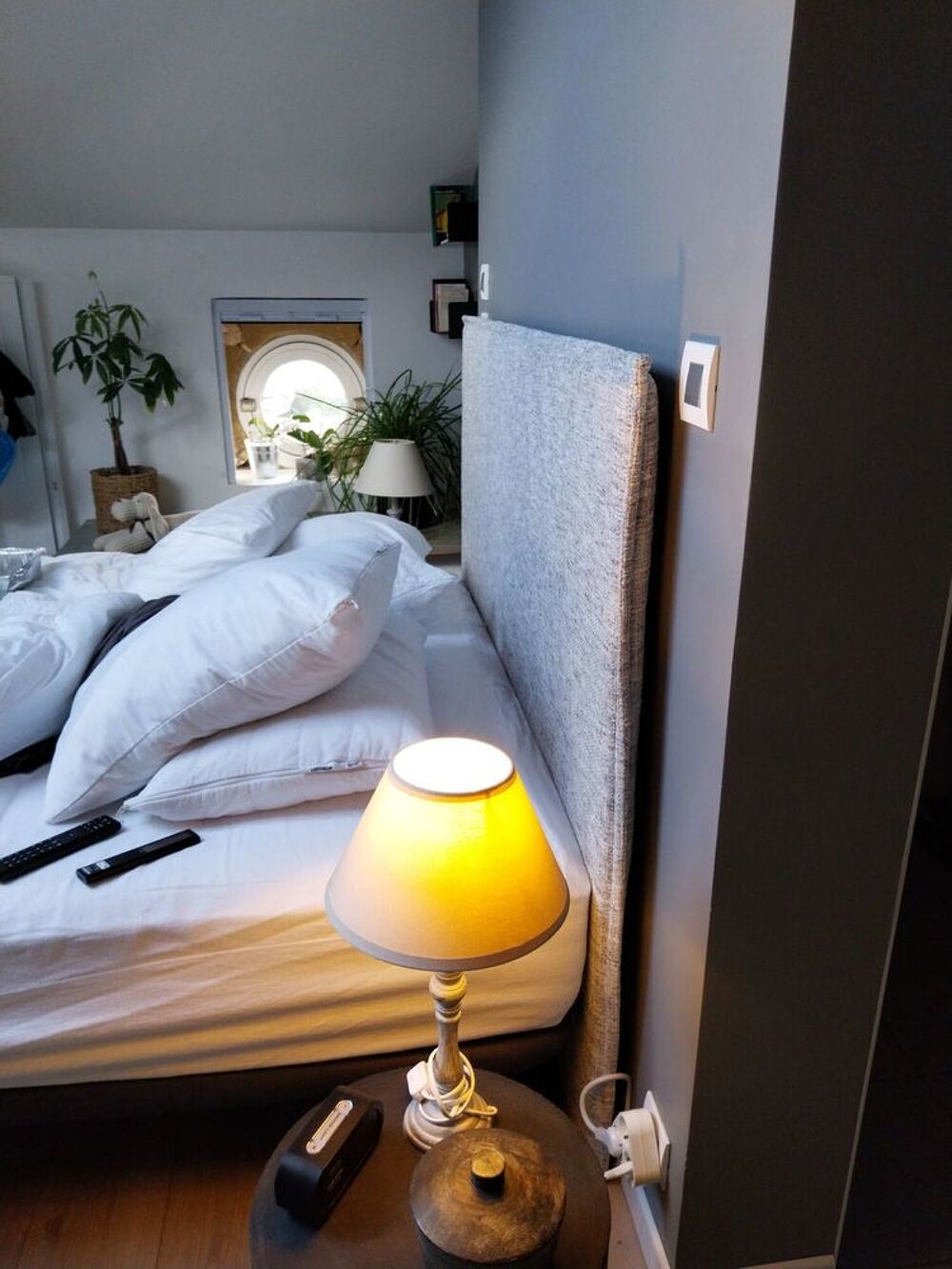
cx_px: 476
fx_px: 953
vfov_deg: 67.3
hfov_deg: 53.1
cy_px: 634
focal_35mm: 26
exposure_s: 1/50
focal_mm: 4
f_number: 1.8
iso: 125
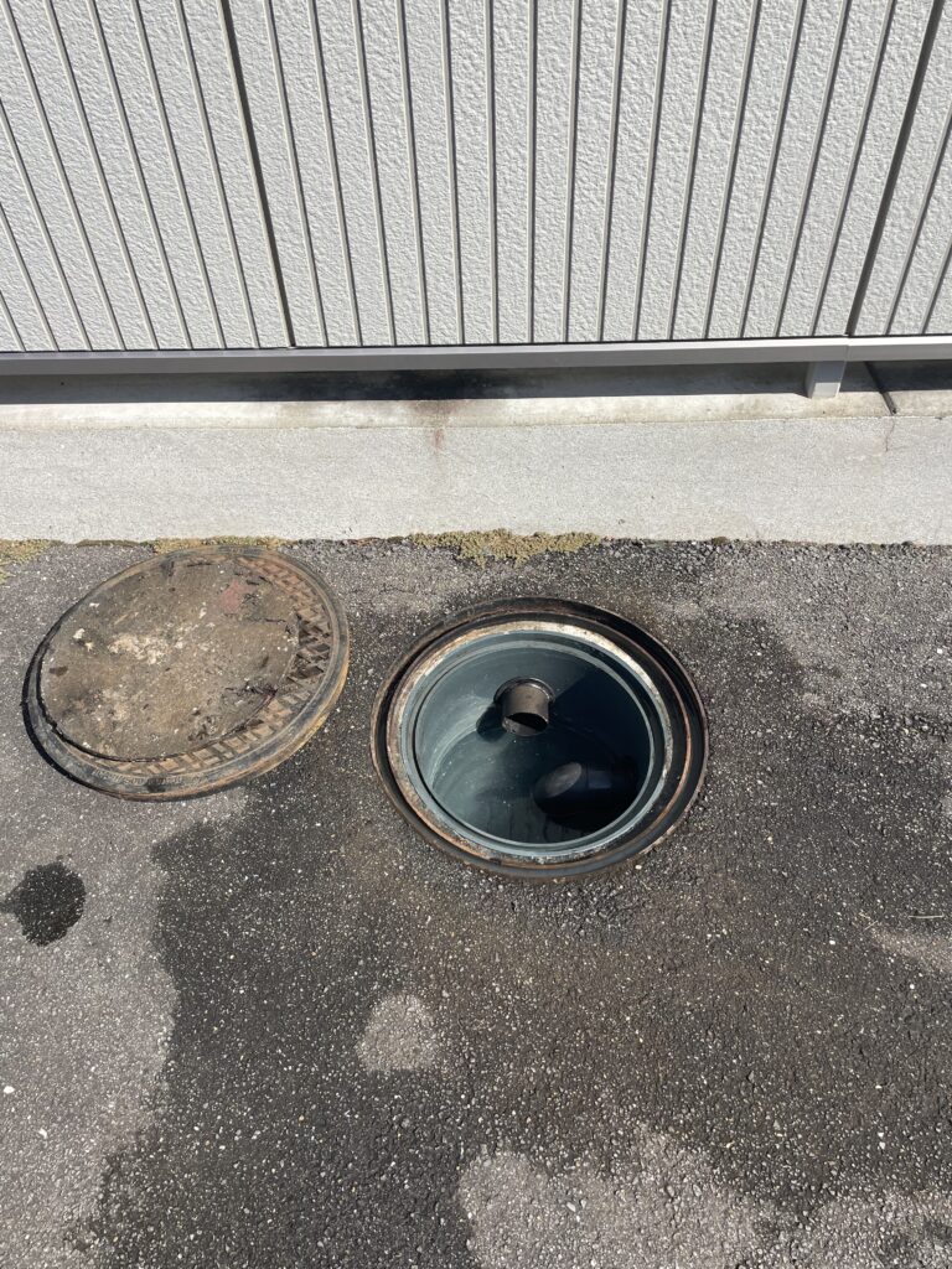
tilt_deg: -46.8
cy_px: 634
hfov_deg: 53.1
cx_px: 476
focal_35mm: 26
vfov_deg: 67.3
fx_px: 953
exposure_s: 1/3610
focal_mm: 4.2
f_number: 1.6
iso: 32
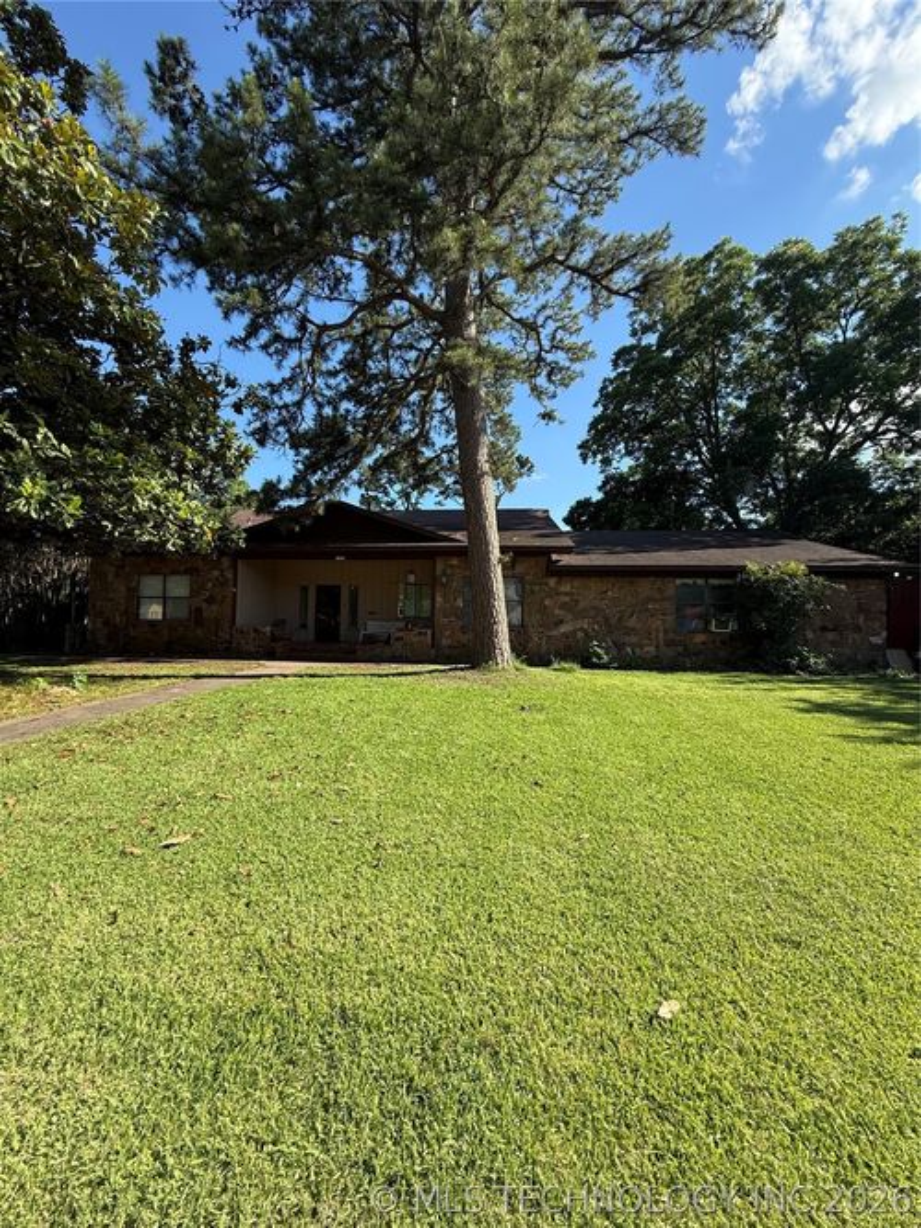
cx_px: 460
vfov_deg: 102.1
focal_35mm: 14
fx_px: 497
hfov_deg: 85.7
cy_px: 614
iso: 50
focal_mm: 2.22
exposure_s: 1/809
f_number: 2.2
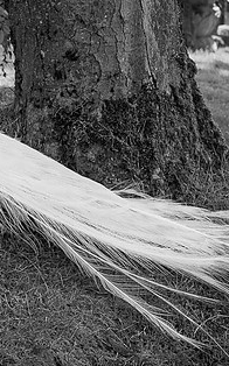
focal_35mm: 220
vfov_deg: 9.5
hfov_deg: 5.9
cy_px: 73
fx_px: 2199
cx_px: -55
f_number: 6.3
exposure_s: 1/100
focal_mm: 70
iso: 200
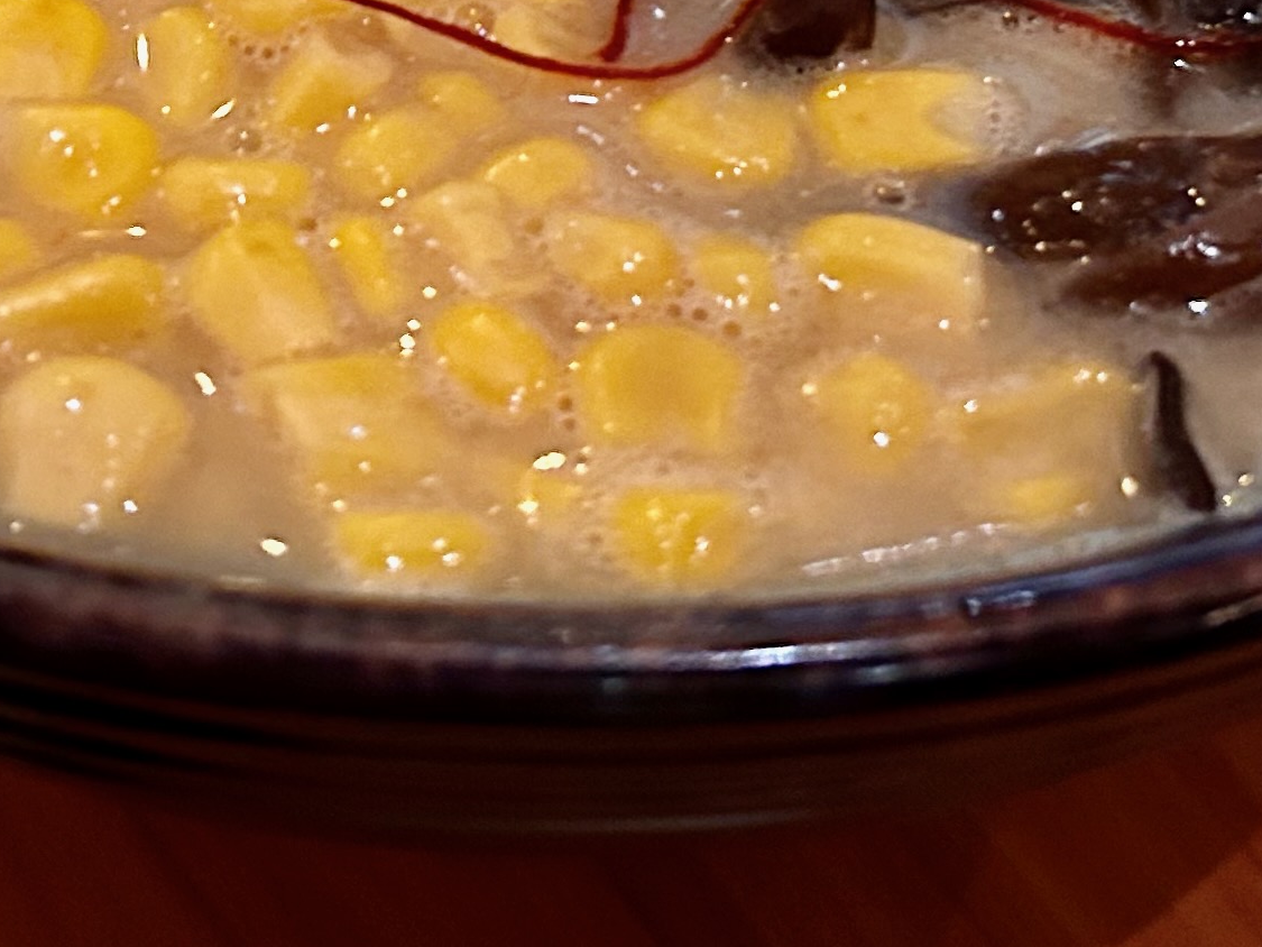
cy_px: -495
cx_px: 472
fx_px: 3063
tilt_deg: -35.4
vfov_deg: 16.0
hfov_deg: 23.2
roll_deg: +1.2
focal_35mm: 84
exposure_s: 1/30
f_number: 1.5
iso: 640
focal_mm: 5.7
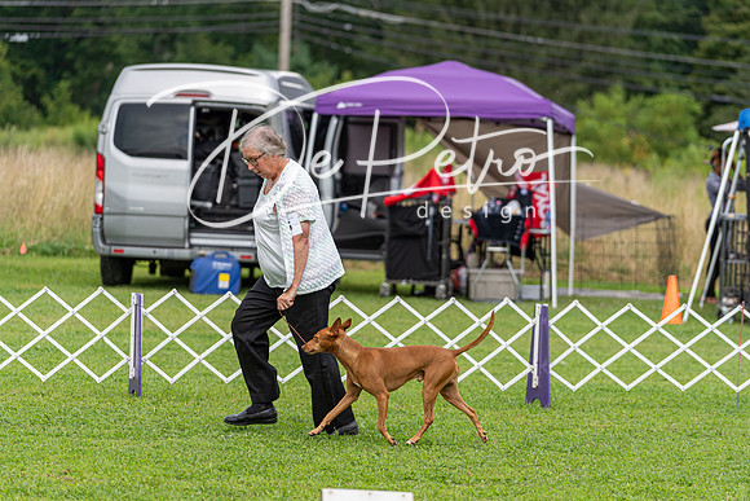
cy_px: 250
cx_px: 375
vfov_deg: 8.0
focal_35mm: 172
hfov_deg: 11.9
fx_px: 3584
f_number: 4
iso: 250
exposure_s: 1/1000
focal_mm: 172
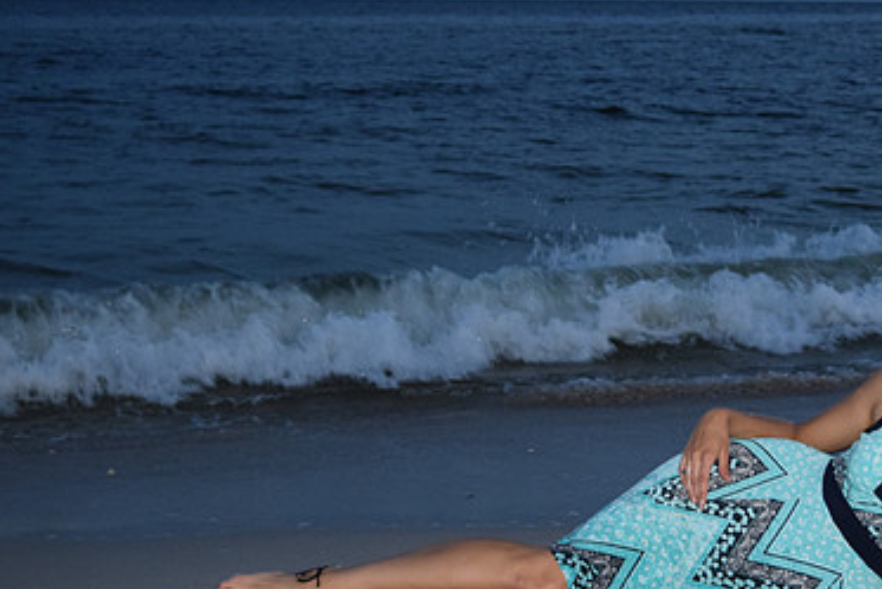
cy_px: 401
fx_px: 2059
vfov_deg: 16.2
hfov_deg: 24.0
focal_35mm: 84
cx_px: 622
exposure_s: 1/60
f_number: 4.8
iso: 1800
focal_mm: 36
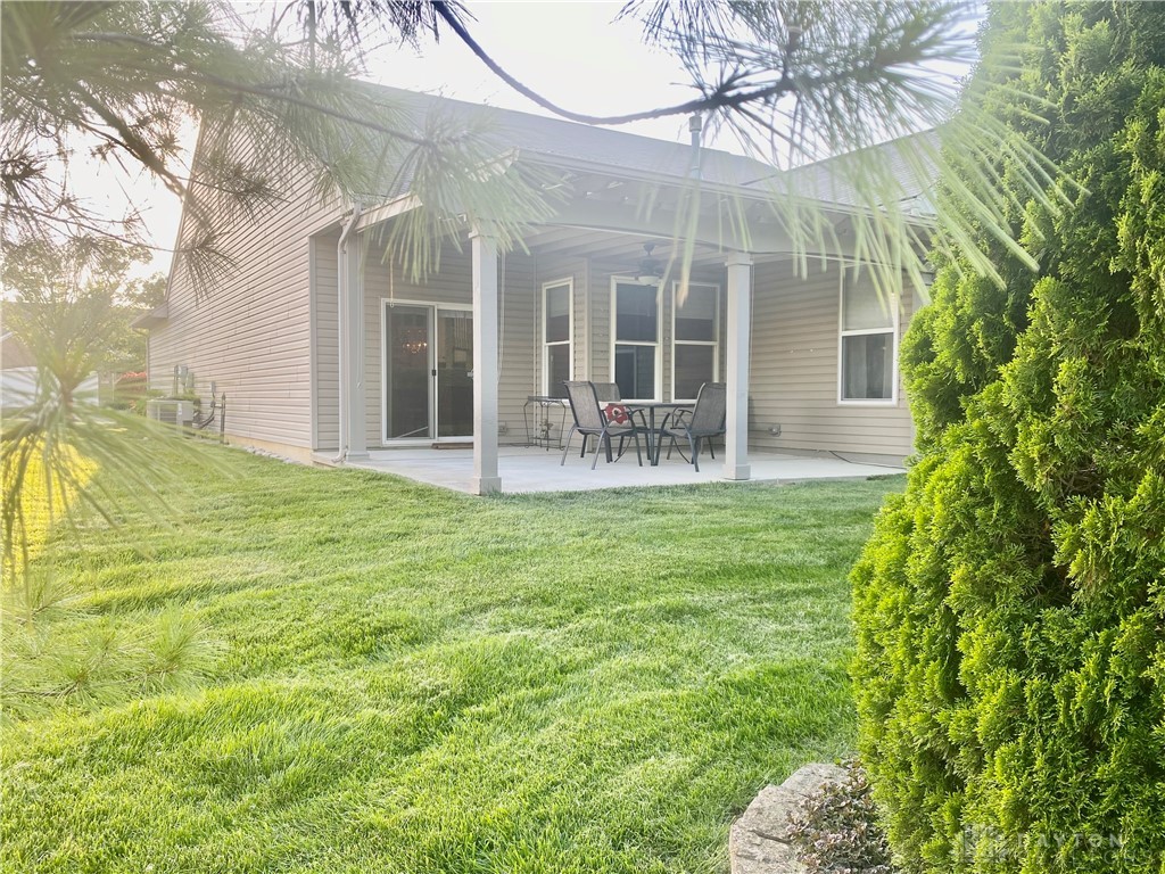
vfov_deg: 53.1
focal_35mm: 26
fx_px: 875
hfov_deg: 67.3
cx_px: 582
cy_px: 437
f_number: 1.8
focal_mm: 4.25
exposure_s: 1/192
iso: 32
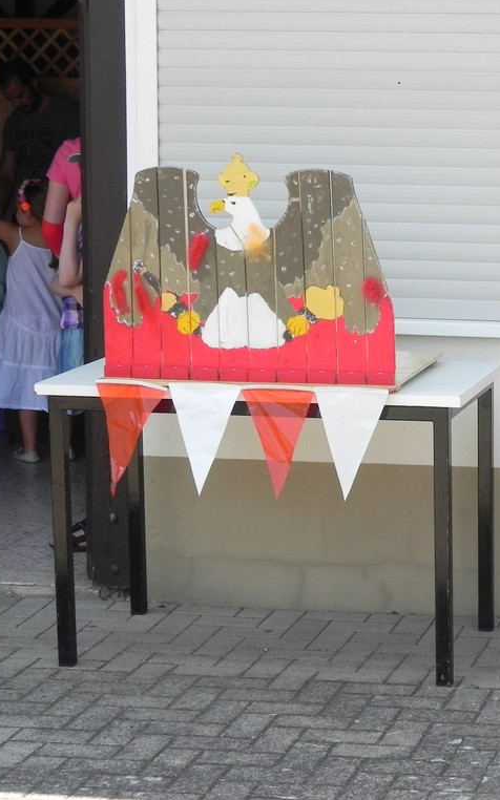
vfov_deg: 22.1
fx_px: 2050
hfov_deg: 13.7
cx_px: 513
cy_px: 399
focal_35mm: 94
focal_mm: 11.8
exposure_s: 1/159
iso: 160
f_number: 5
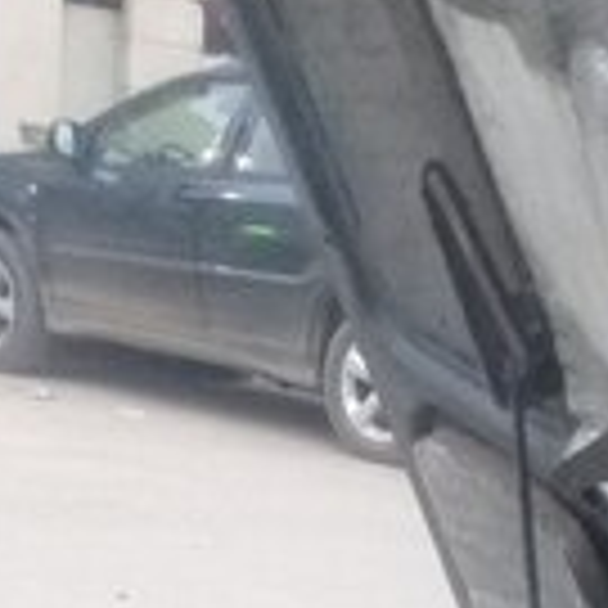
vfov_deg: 15.8
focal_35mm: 101
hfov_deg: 16.7
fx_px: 2007
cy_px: 910
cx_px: 658
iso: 250
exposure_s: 1/17
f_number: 2.2
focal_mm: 3.3
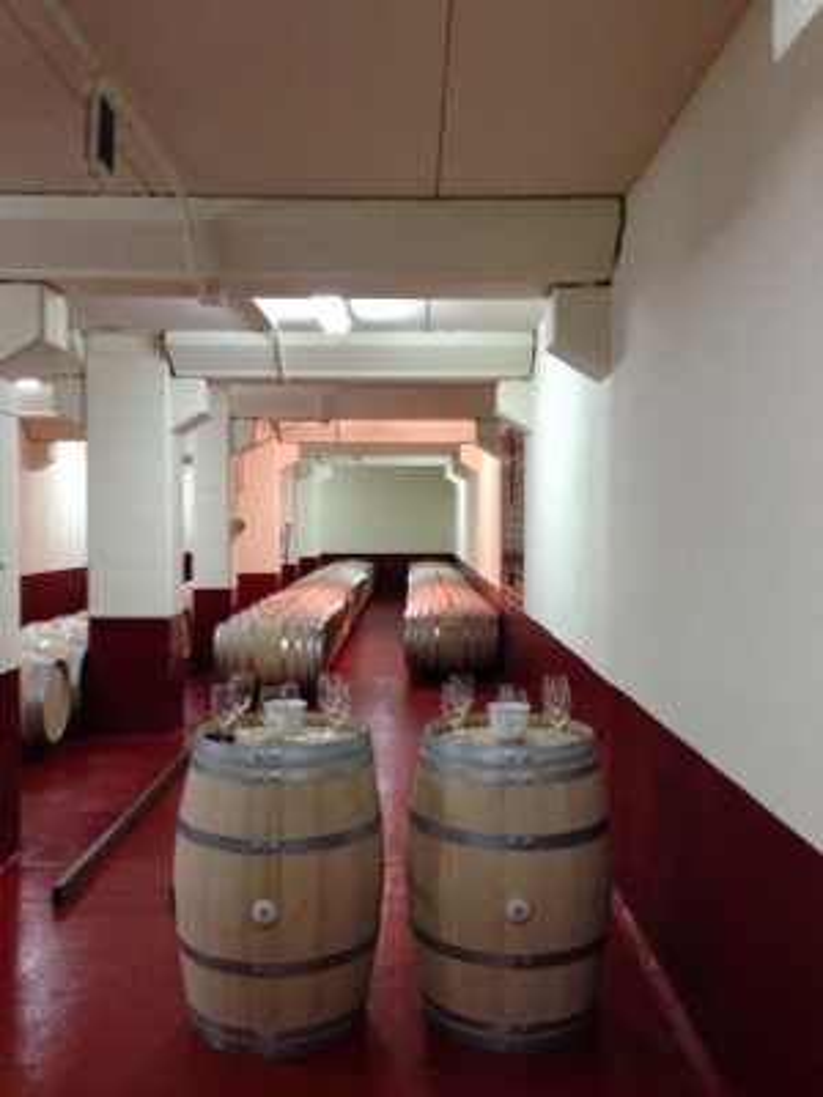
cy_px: 548
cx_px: 412
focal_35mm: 33
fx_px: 1046
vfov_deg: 55.4
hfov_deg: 42.9
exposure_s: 1/17
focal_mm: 4.12
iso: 400
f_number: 2.4
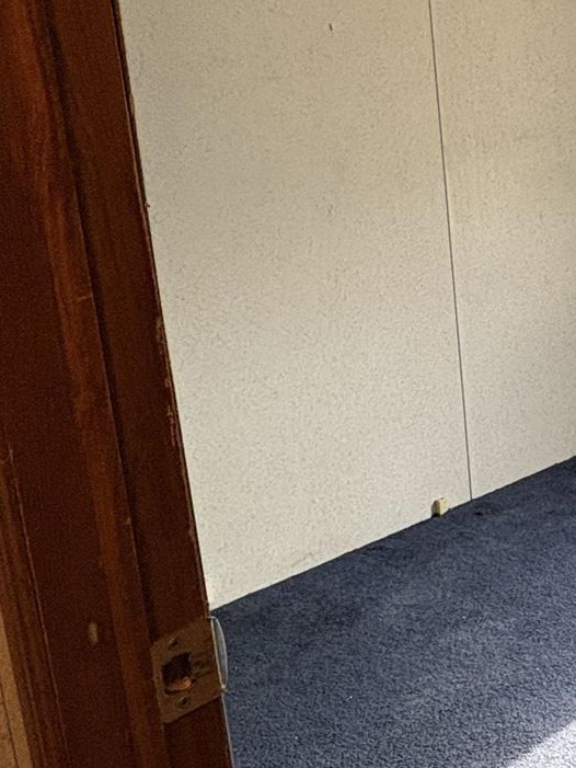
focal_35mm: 46
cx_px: 746
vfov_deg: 41.0
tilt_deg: -12.8
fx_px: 1020
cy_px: 301
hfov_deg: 26.7
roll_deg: +0.9
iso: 200
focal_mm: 2.22
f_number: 2.2
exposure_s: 1/120
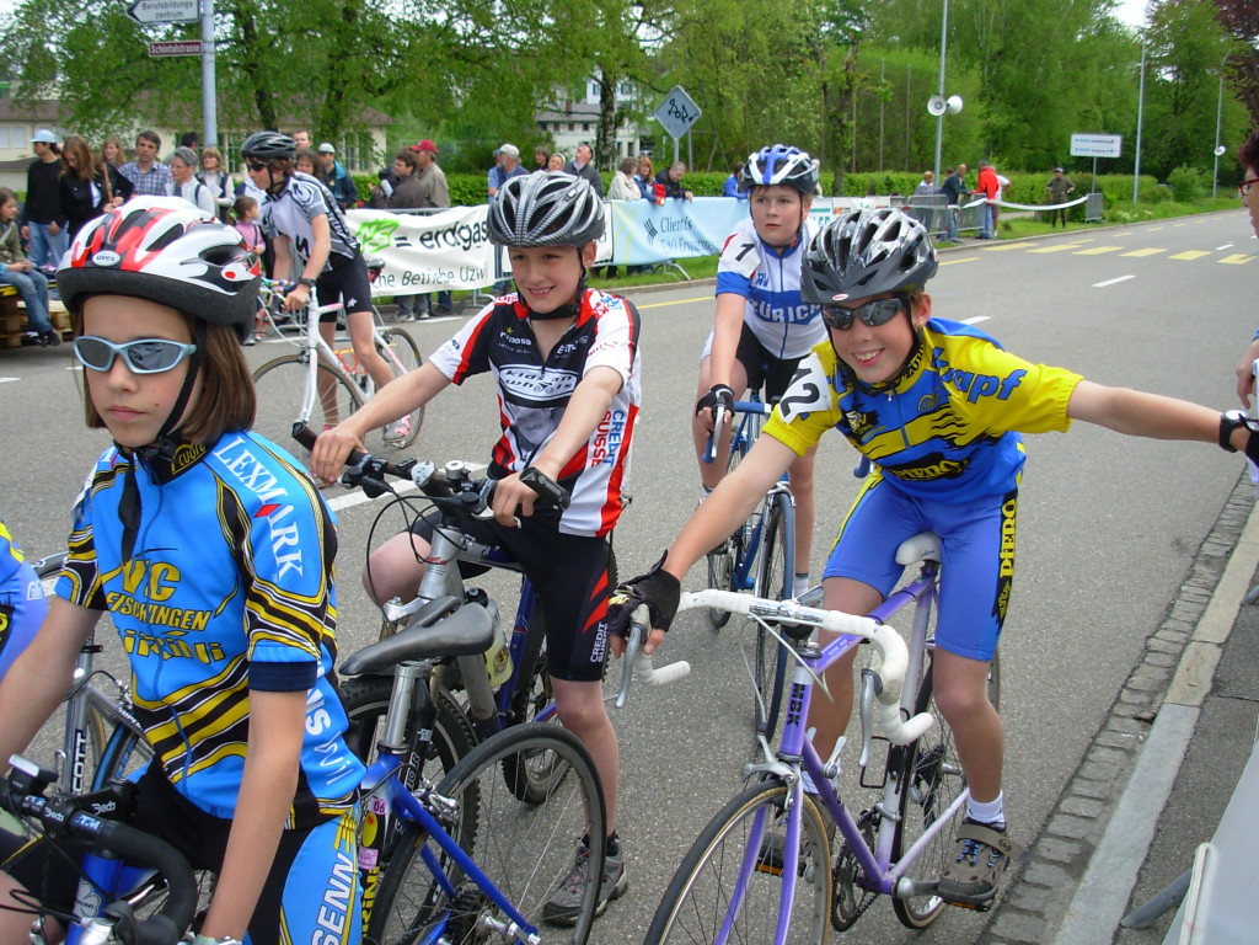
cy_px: 472
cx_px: 630
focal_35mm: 38
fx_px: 1382
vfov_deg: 37.7
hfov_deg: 49.0
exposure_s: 1/342
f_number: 2.9
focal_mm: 6.3
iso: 50
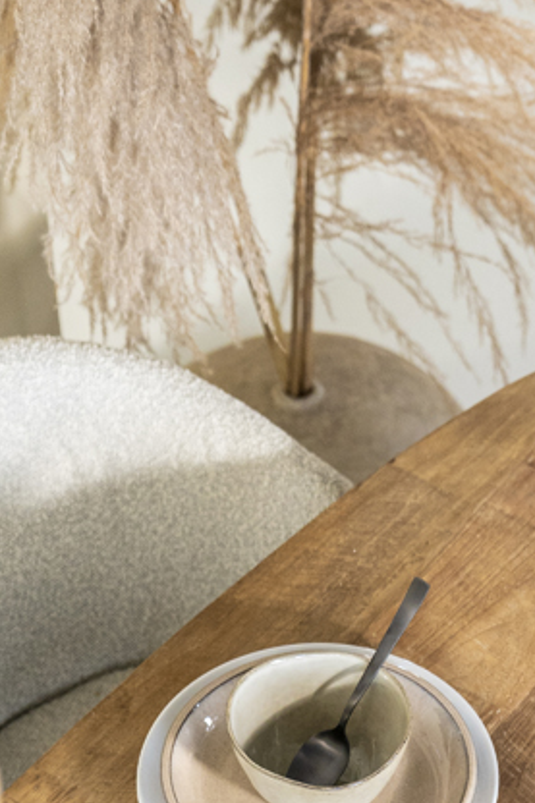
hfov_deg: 9.1
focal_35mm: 150
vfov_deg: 13.1
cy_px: 1089
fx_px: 3346
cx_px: 431
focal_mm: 52
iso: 1250
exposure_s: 1/80
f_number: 2.8
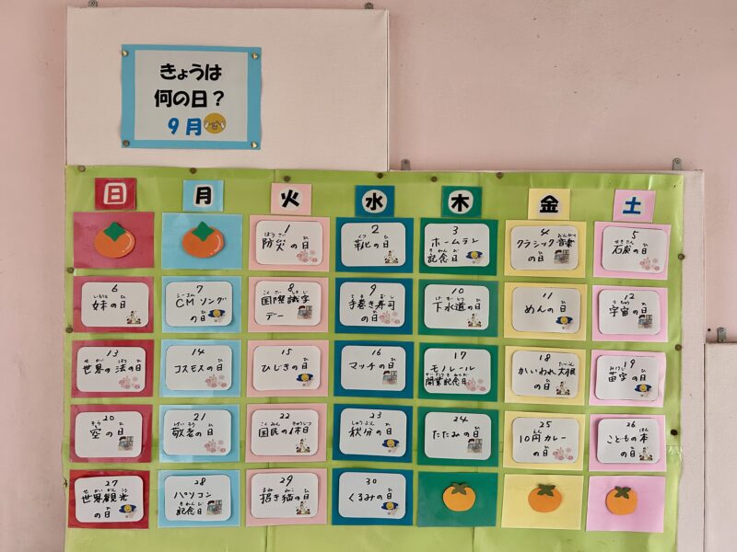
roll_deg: +0.0
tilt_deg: +0.2
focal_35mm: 26
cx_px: 368
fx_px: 554
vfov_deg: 53.1
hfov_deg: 67.3
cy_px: 276
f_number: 1.5
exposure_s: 1/60
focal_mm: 5.7
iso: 200
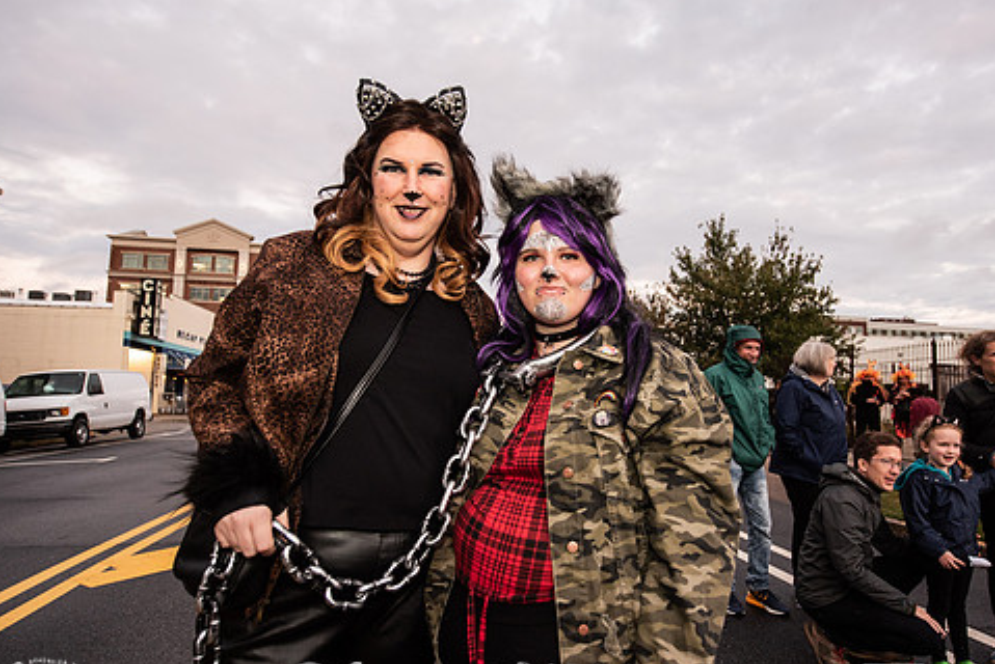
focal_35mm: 23
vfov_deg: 55.2
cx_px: 540
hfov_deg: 75.9
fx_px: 636
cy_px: 345
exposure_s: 1/100
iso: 800
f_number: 4
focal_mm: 19
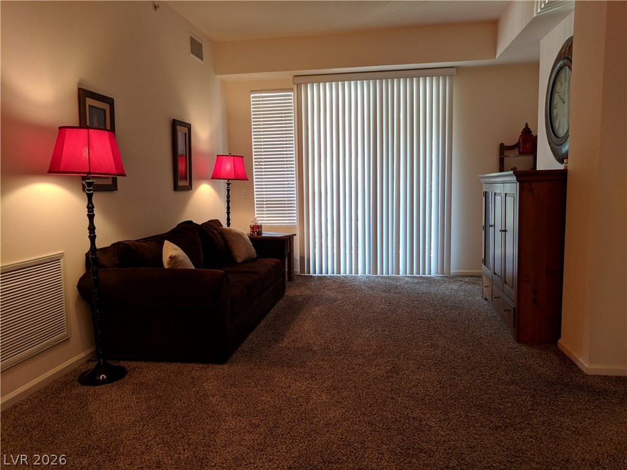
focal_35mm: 26
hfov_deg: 67.3
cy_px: 235
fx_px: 471
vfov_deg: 53.1
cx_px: 314
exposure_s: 1/60
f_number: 2
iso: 175
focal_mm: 4.67
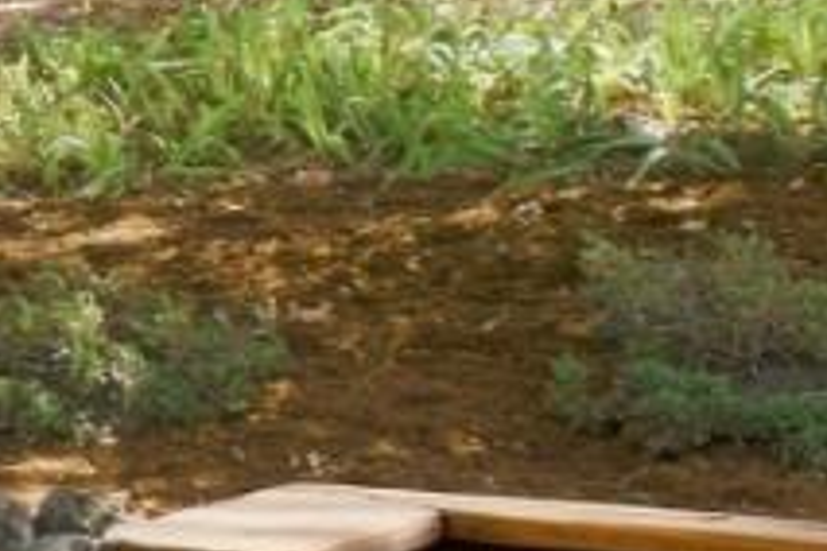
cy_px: 27
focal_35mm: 120
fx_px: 2756
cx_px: -2062
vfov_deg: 11.3
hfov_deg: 9.5
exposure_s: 1/125
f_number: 11
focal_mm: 17
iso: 320
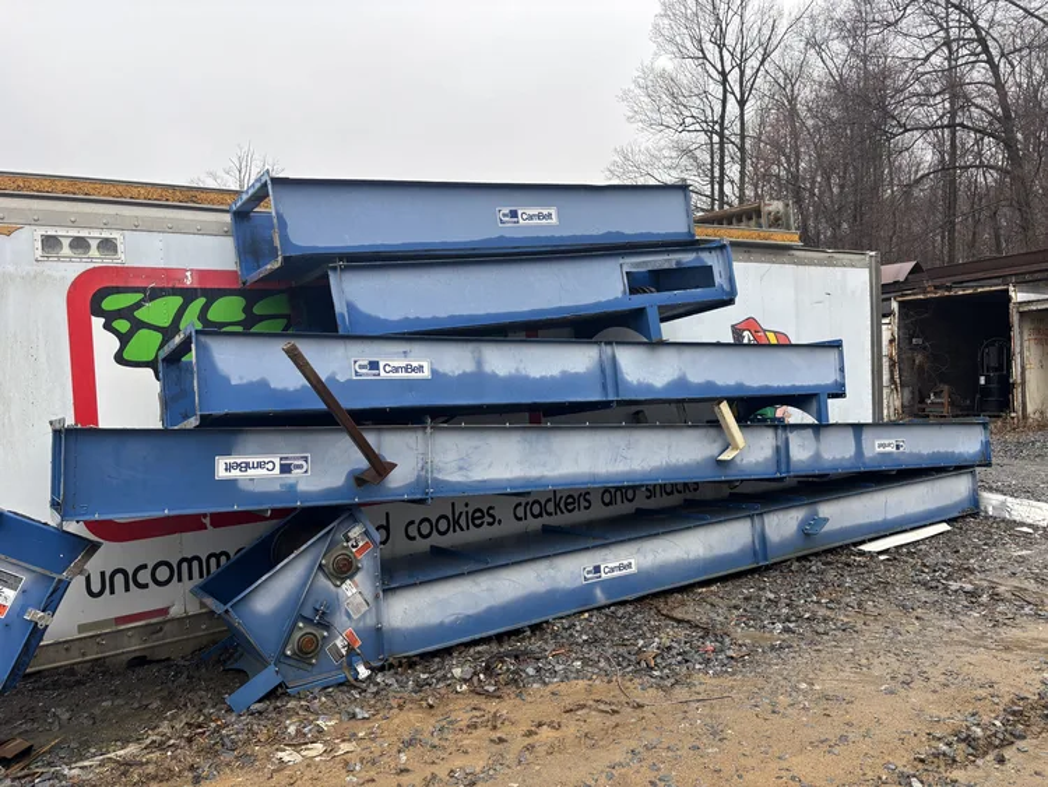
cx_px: 524
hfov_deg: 67.3
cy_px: 394
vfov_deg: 53.1
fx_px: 787
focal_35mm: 26
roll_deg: -2.4
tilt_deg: -1.0
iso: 50
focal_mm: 5.96
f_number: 1.6
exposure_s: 1/591
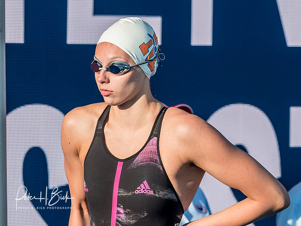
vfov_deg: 2.5
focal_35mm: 594
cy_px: 83
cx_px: 111
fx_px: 5167
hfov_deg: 3.3
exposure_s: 1/800
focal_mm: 200
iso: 400
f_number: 6.3
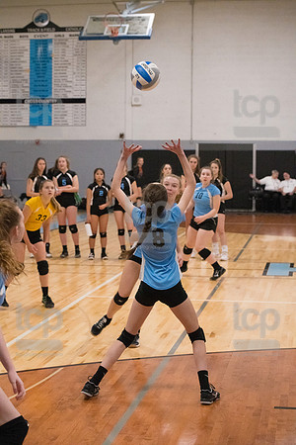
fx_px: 863
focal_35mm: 70
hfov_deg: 19.5
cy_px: 222
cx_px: 148
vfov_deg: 28.8
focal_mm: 70
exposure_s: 1/800
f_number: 4.5
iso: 8000
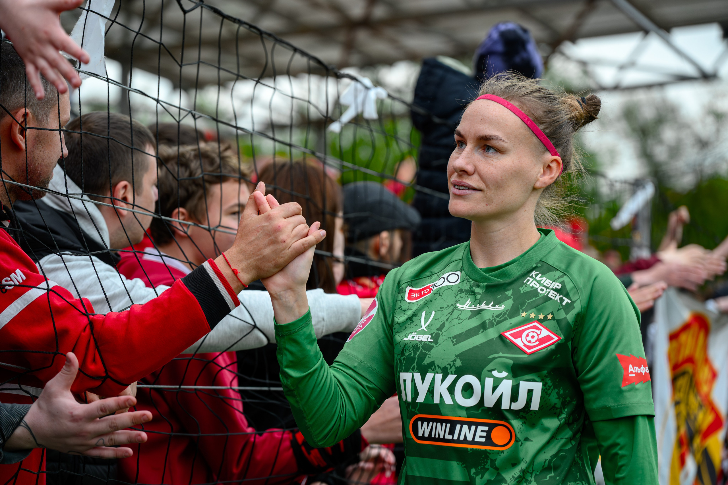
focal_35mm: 120
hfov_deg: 17.1
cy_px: 242
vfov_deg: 11.4
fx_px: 2427
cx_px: 364
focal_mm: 120
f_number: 4.5
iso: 640
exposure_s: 1/1000
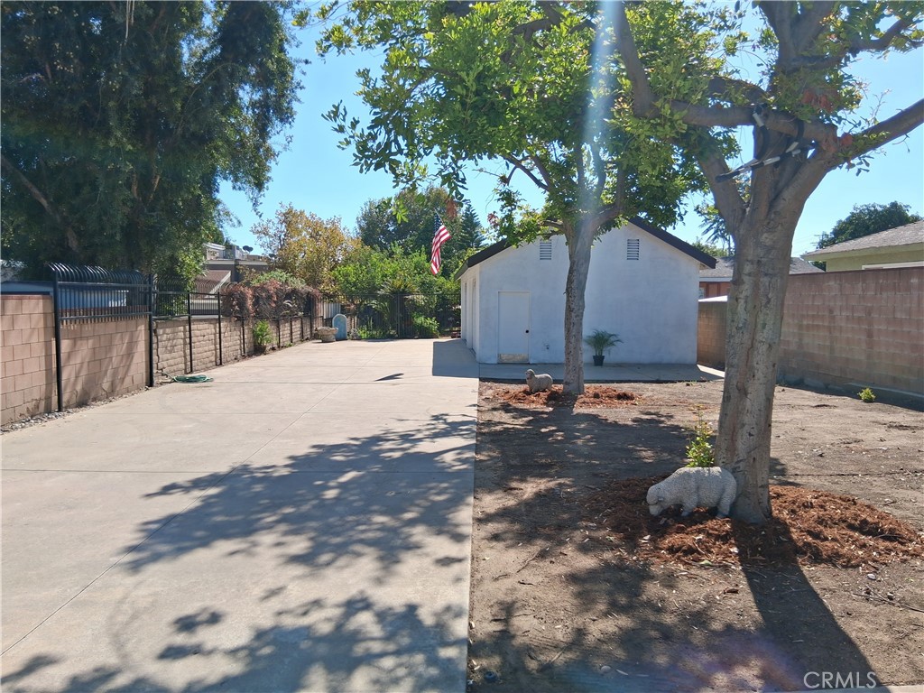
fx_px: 694
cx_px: 462
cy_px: 346
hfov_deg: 67.3
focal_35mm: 26
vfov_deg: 53.1
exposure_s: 1/766
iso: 25
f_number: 1.8
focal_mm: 3.98
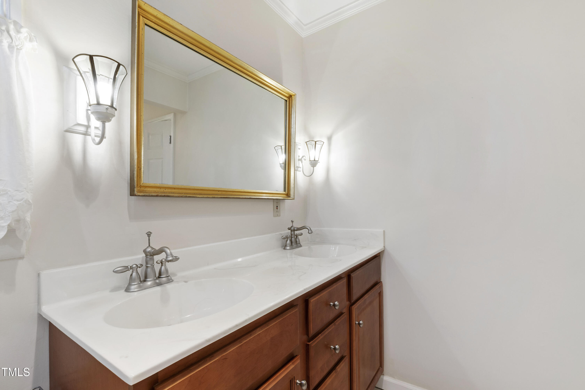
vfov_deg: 77.3
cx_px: 292
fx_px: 244
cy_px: 195
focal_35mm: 15
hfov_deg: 100.4
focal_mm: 10
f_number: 8
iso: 100
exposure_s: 1/4
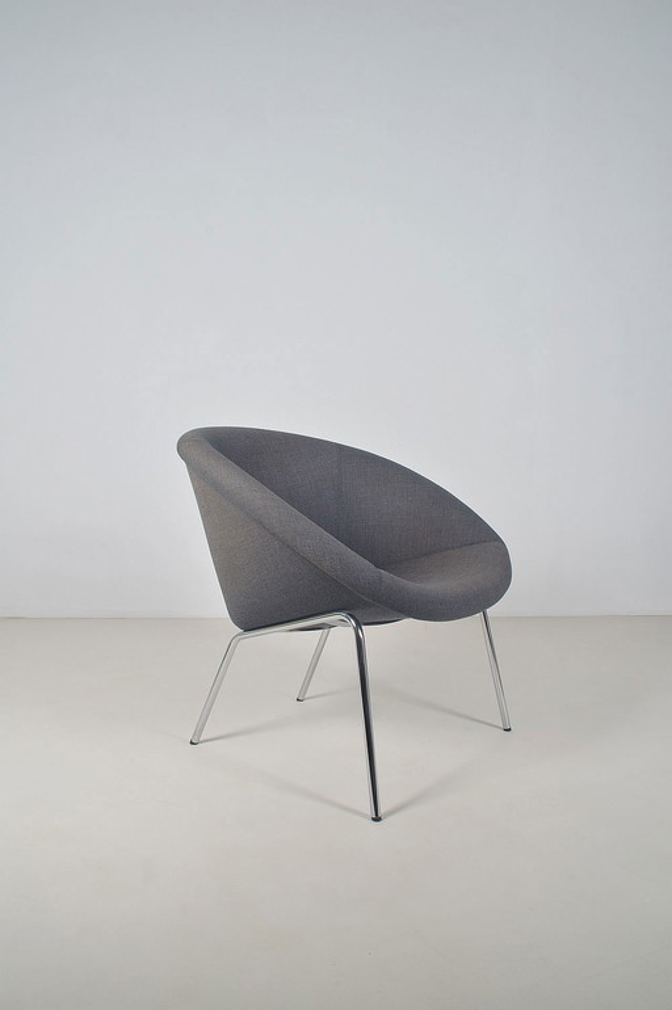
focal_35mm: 33
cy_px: 505
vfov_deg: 57.3
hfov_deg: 39.9
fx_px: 926
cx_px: 336
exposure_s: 1/125
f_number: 22
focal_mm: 22
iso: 100
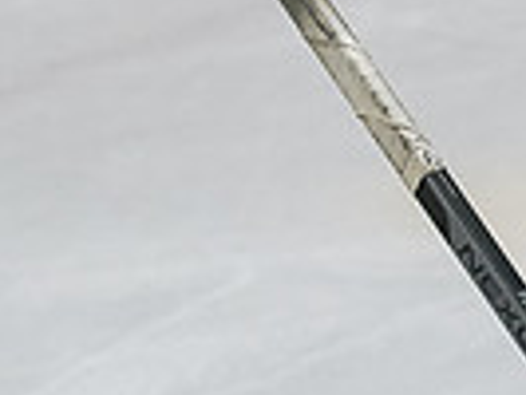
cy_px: -395
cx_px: 909
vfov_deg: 2.5
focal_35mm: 596
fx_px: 9065
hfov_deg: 3.3
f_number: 3.5
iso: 2500
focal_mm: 82
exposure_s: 1/800
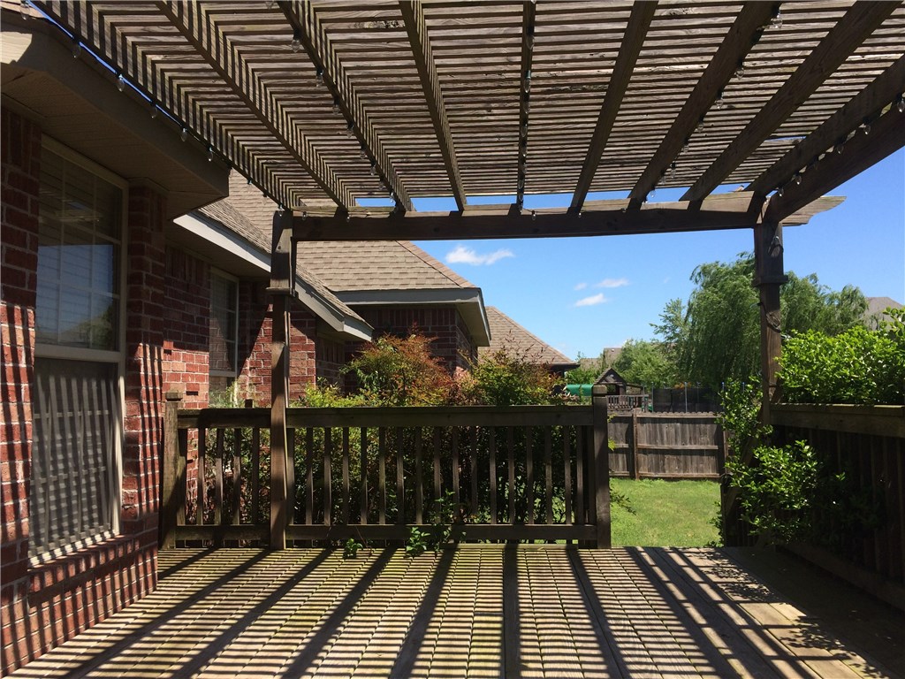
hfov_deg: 61.7
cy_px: 340
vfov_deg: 48.2
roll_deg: +1.0
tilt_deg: +3.8
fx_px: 758
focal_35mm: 29
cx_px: 452
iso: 32
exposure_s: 1/1325
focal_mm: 4.15
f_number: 2.2
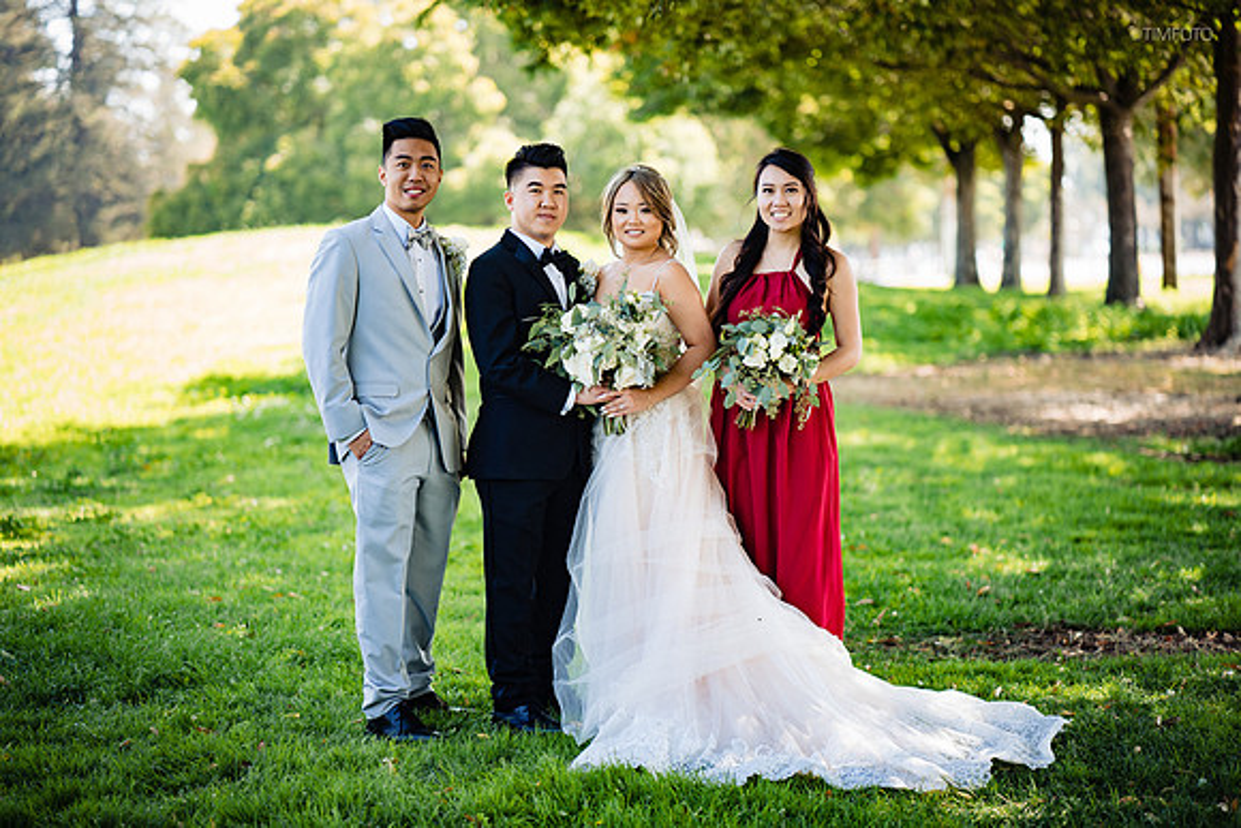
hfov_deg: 23.9
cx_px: 620
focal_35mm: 85
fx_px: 2931
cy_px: 414
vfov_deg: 16.1
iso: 100
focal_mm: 85
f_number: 1.8
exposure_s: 1/200
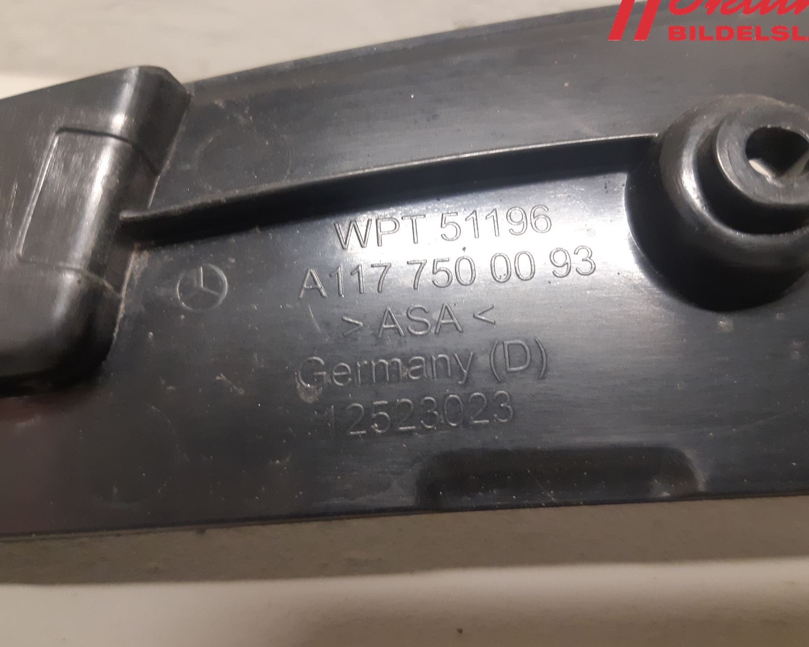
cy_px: 310
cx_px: 423
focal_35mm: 29
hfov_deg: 60.4
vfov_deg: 50.0
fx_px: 694
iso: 250
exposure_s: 1/33
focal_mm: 3.93
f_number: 1.7
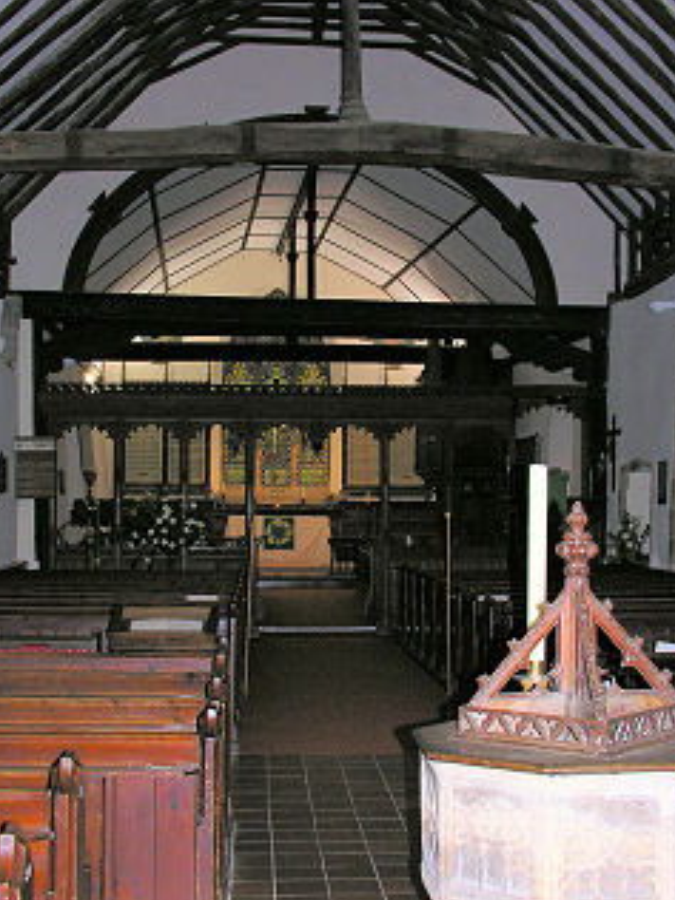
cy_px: 461
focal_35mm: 51
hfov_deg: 28.6
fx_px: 1326
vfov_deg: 37.5
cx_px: 320
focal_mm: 8.9
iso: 149
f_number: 2.8
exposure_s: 1/60.1
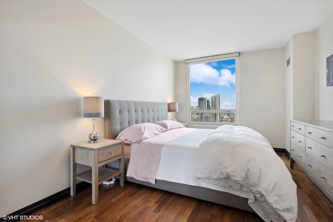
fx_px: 148
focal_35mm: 16
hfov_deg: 96.7
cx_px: 166
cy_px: 111
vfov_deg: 73.7
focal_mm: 16
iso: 320
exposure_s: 1/160
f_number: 7.1
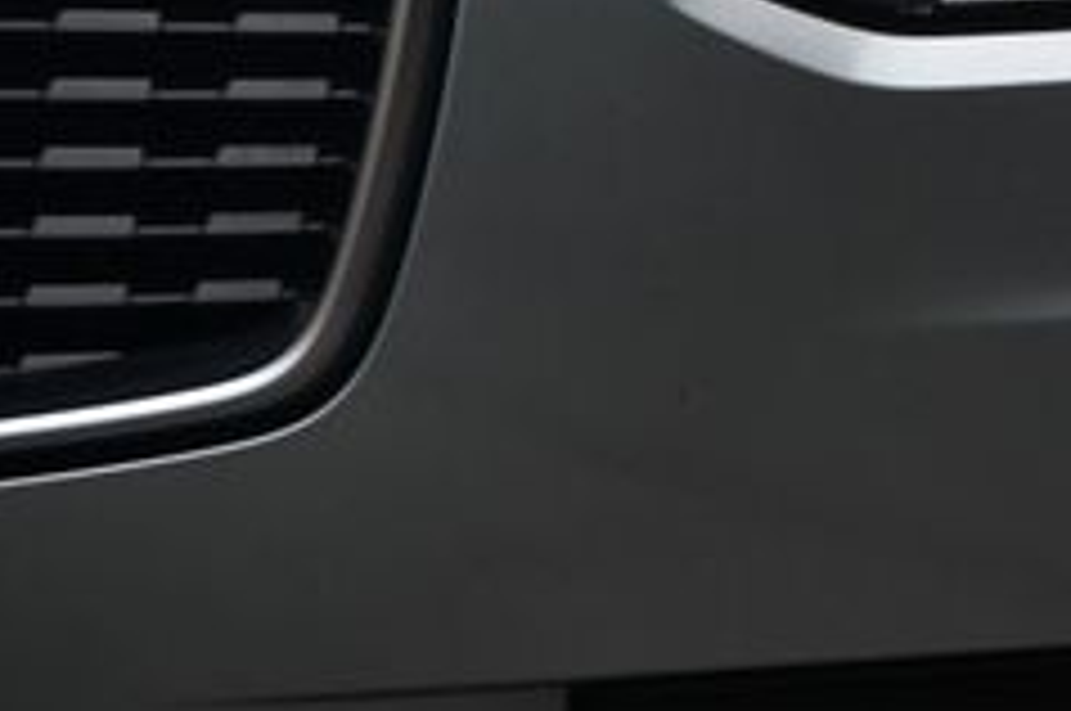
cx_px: 1292
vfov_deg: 2.2
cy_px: -104
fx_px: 18539
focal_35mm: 624
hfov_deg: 3.3
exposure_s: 1/500
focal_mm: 155
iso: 200
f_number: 6.3
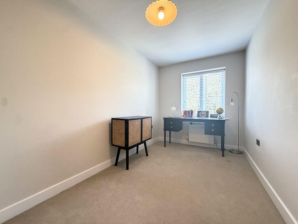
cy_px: 112
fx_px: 121
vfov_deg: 85.7
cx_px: 149
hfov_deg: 102.1
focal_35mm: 14
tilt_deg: -1.4
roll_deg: +0.9
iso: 200
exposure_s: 1/50
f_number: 2.2
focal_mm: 2.22
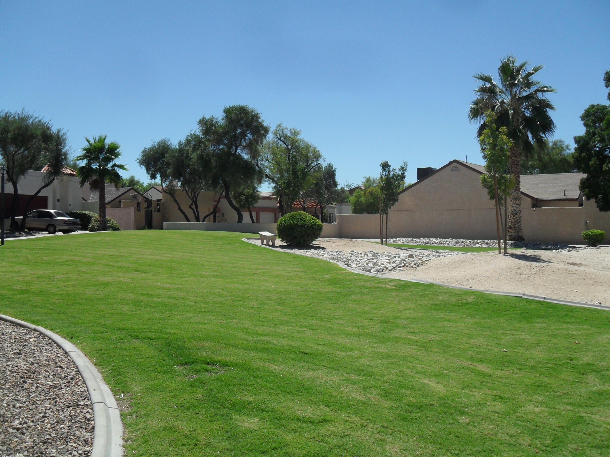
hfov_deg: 48.9
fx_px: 670
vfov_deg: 37.7
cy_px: 224
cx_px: 325
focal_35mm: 38
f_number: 8.9
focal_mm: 6.2
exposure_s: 1/250
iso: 100
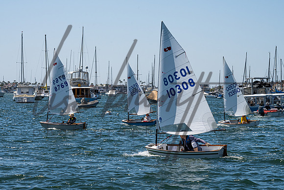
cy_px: 68
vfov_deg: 12.2
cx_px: 147
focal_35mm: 112
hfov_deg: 18.2
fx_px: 888
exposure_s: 1/500
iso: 250
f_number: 16
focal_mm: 83
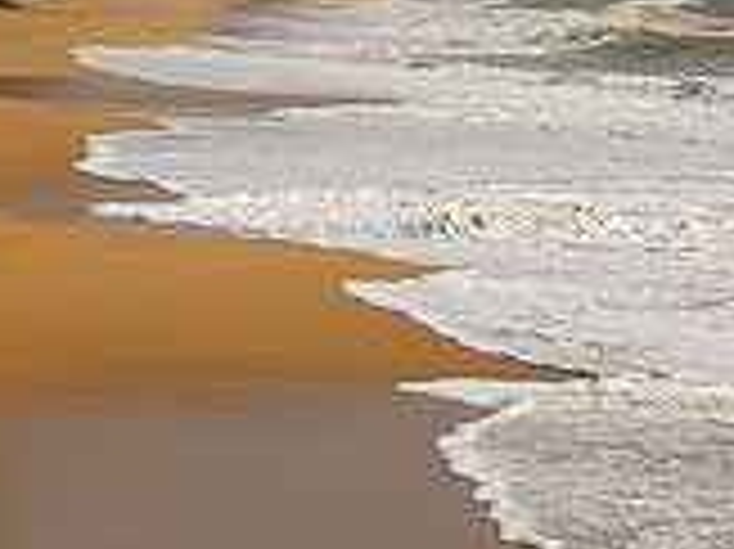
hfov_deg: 9.5
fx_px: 4386
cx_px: 36
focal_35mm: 207
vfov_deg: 7.1
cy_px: 27
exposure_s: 1/640
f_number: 6.4
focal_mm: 12.47
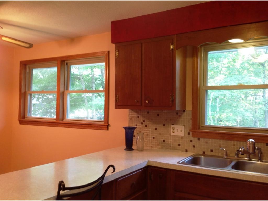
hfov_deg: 52.6
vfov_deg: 40.7
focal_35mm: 35
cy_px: 100
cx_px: 134
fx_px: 271
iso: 64
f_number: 2.4
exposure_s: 1/15
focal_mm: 4.28
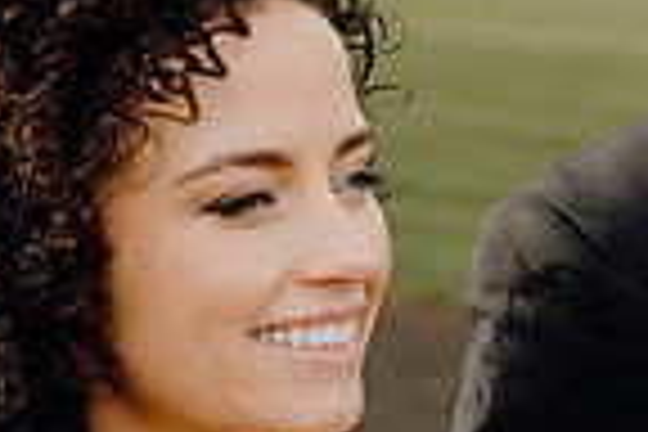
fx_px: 3492
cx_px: 518
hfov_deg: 10.6
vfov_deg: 7.1
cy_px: 349
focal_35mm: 194
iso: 160
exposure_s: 1/500
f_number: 3.5
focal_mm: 48
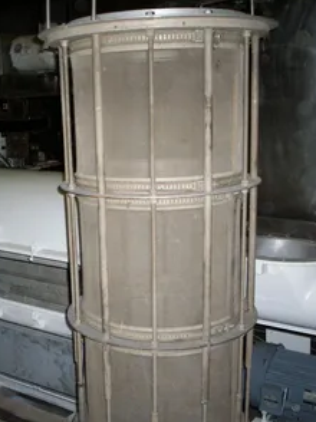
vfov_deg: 38.9
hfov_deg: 29.3
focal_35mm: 49
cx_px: 90
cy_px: 212
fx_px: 597
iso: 140
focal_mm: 5.9
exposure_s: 1/64
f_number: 4.5
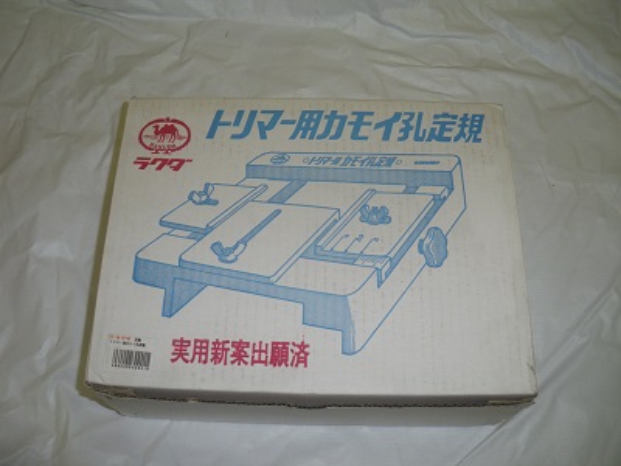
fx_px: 646
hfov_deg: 51.4
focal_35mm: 36
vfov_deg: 39.7
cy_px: 233
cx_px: 310
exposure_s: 1/50
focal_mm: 6.3
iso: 200
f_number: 3.5
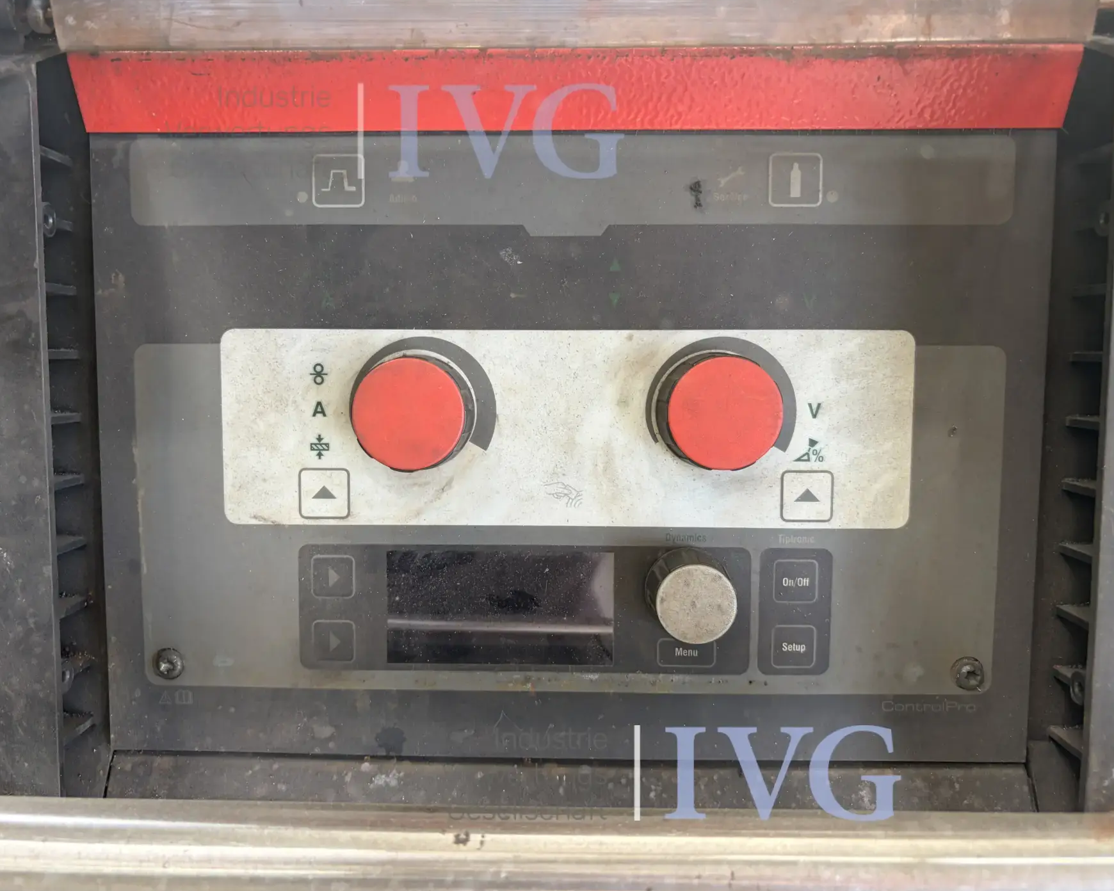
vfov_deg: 51.5
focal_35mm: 28
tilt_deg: -35.0
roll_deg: +1.9
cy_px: 452
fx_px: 923
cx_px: 533
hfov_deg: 62.2
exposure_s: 1/50
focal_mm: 5.96
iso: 64
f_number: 1.6
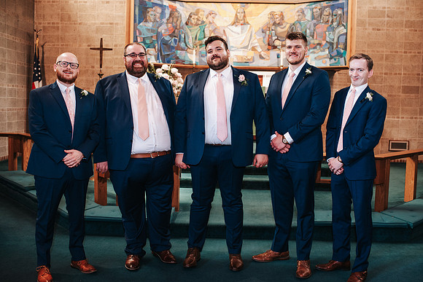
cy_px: 135
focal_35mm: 37
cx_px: 221
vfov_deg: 35.9
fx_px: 435
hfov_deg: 51.8
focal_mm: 35
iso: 1000
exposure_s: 1/125
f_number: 3.2
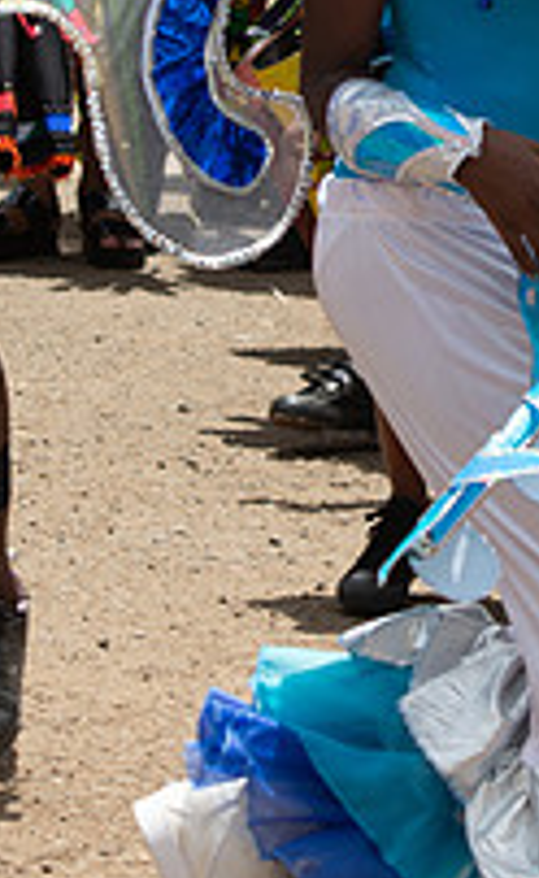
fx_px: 7715
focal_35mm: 324
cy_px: 135
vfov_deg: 6.5
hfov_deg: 4.0
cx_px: 480
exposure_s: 1/500
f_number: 5.6
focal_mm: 70
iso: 100
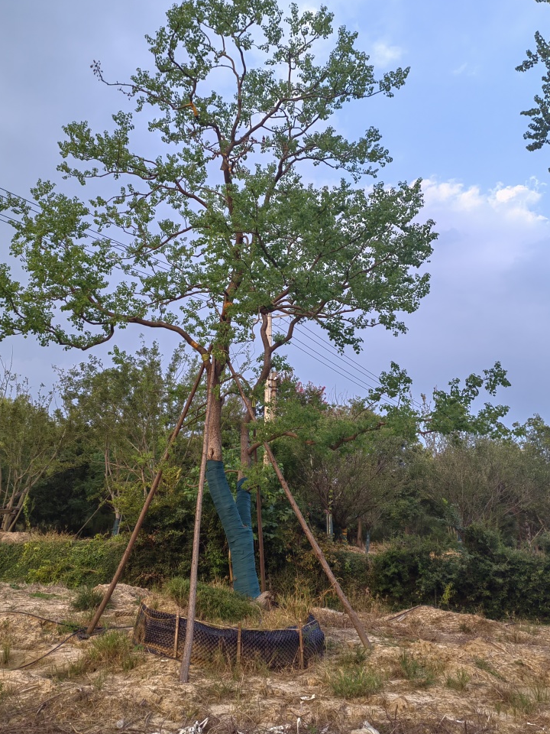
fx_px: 636
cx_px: 258
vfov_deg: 59.9
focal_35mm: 30
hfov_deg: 46.8
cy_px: 335
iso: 50
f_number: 1.9
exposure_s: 1/196
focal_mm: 5.52
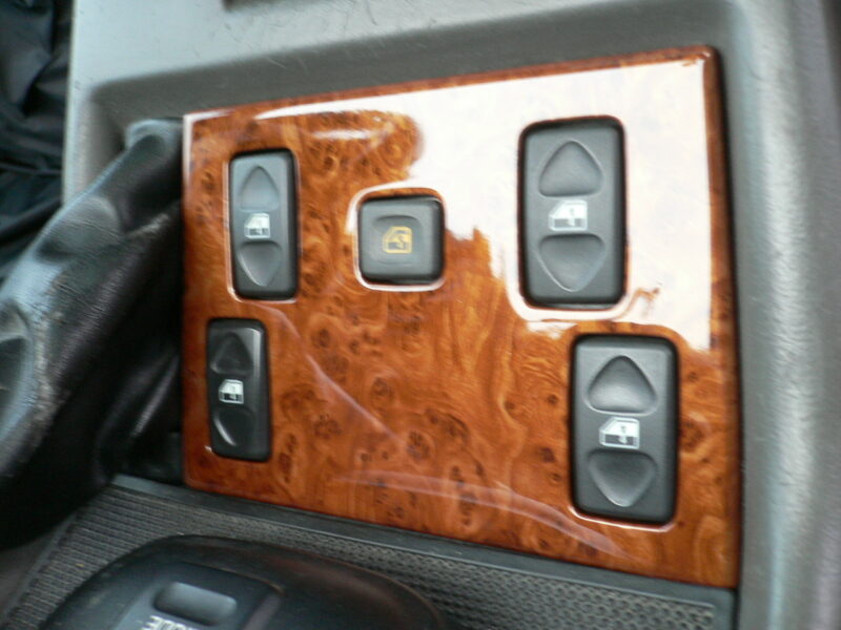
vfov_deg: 40.7
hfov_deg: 52.6
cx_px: 420
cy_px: 315
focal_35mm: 35
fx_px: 850
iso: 150
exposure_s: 1/15
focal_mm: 5.8
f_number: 2.8
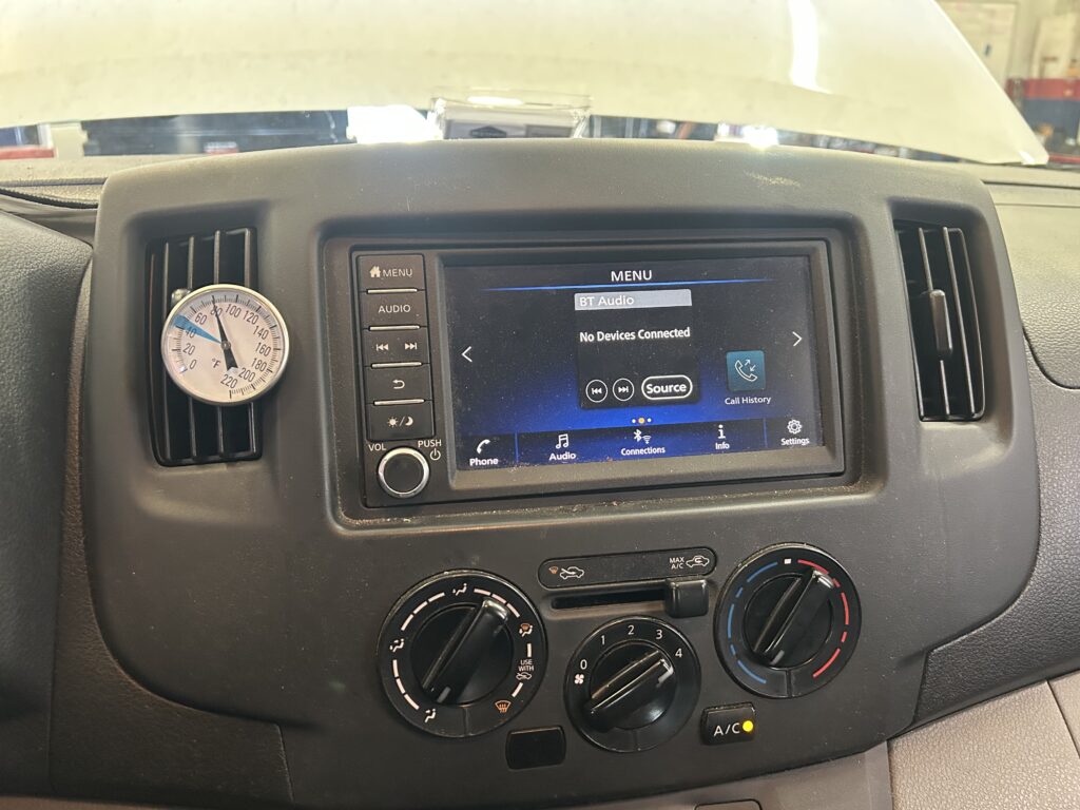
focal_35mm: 26
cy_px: 405
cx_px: 540
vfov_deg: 53.1
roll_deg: -0.8
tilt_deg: -21.8
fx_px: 811
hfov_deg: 67.3
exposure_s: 1/60
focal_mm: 5.7
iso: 500
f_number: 1.5
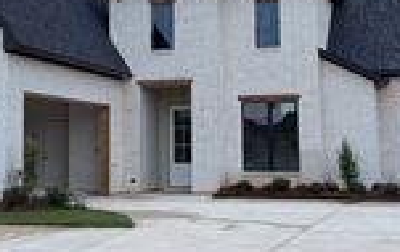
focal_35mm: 84
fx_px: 917
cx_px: 180
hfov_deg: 24.6
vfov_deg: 15.5
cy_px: 33
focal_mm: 6.76
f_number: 1.78
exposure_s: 1/121
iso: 160
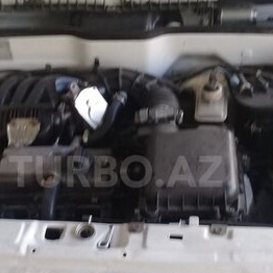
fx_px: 616
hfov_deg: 25.0
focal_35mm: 69
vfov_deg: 24.9
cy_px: 171
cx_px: 116
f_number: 2.2
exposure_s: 1/33
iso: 80
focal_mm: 3.3
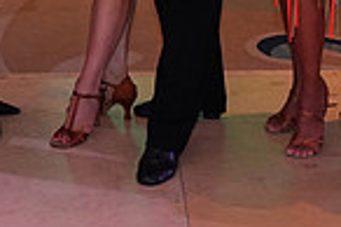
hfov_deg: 15.6
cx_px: 84
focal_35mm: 131
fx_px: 1239
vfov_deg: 10.1
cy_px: -132
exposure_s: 1/250
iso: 2000
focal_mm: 33
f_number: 7.1
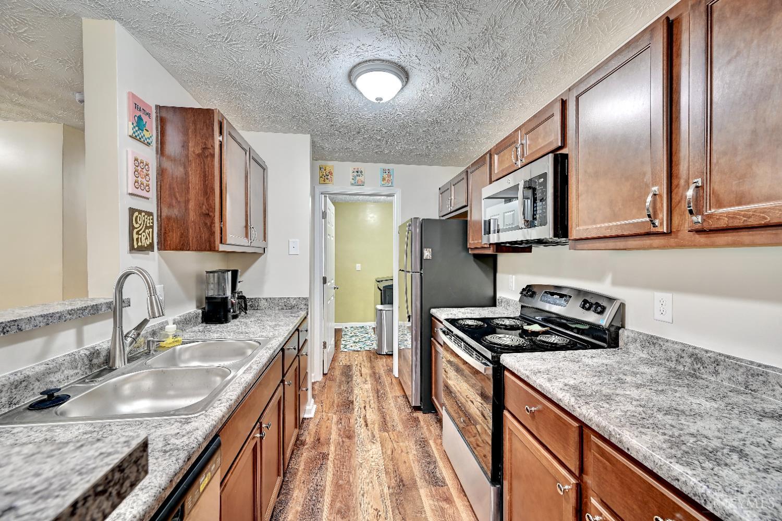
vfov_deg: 81.2
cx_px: 391
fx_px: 304
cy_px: 260
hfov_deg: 104.3
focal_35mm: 14
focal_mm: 14
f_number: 8
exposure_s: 1/1.25
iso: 250
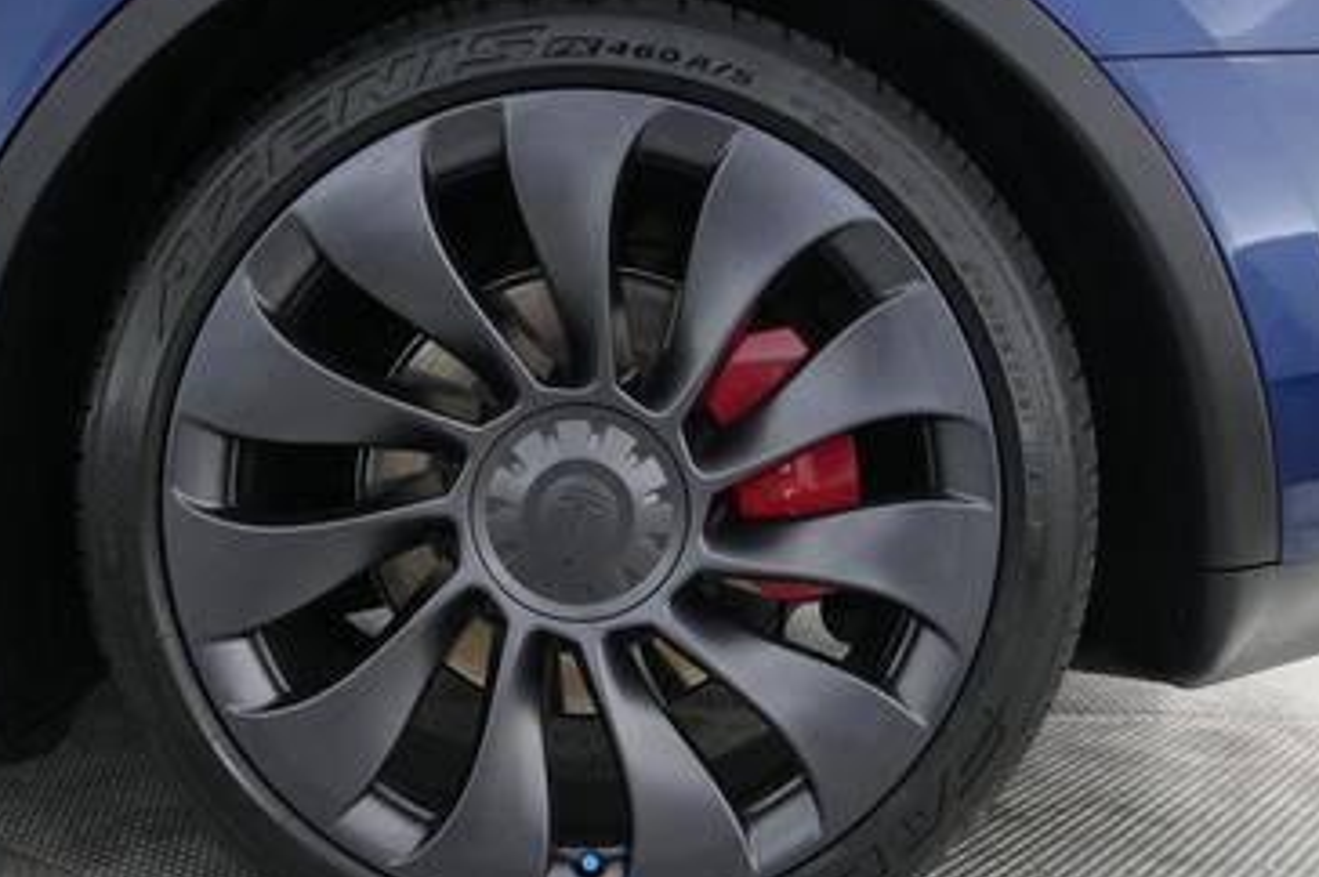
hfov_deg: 44.5
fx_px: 1611
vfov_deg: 30.4
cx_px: 587
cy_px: 511
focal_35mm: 44
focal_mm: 25
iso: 4000
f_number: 2.8
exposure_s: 1/160
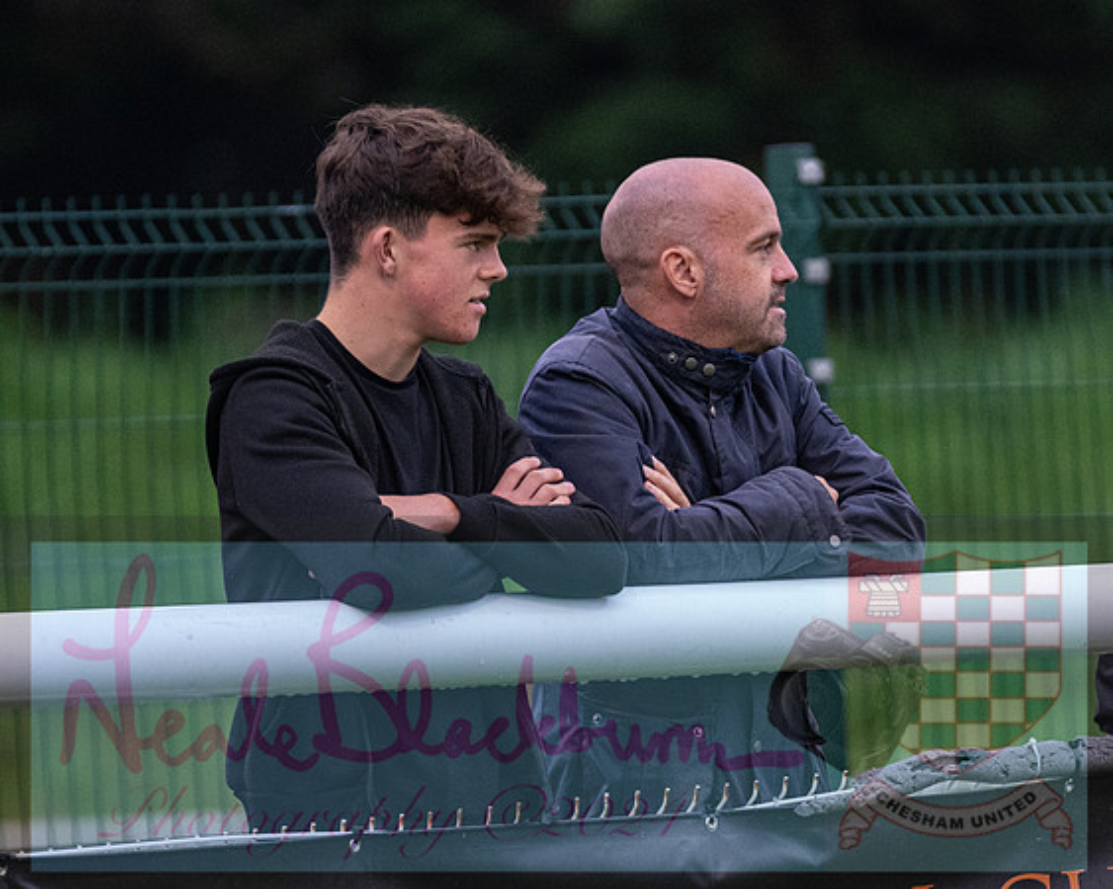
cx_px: 693
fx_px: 21415
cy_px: 473
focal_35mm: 650
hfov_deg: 3.0
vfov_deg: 2.4
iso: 1600
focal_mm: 300
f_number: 2.8
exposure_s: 1/1600
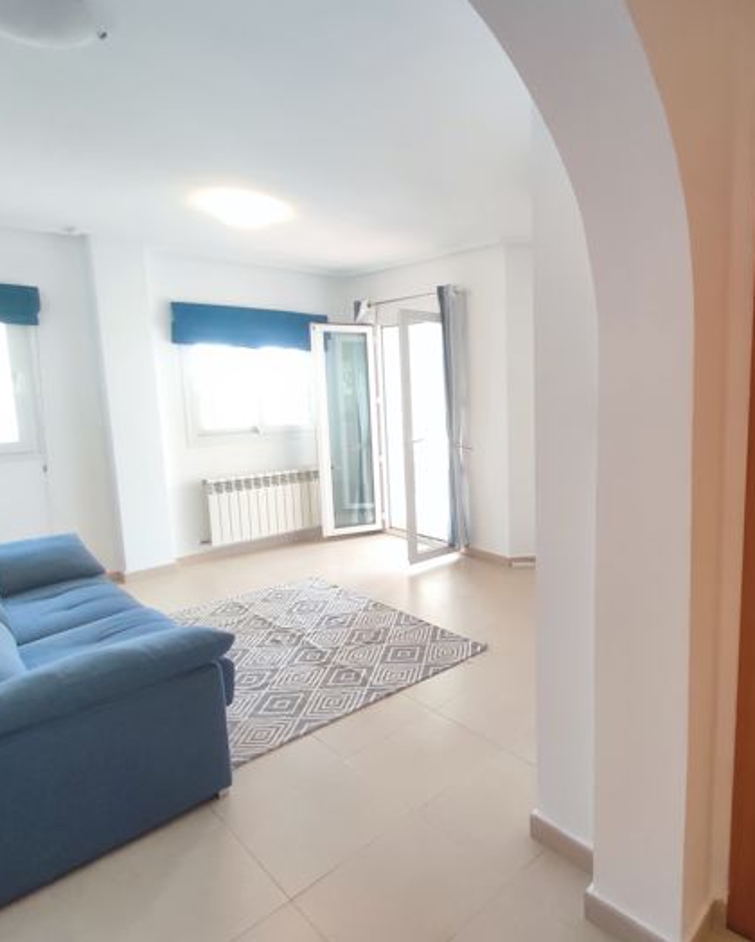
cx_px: 529
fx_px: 586
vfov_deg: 77.6
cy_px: 470
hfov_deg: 63.2
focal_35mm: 21
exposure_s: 1/50
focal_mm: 1.65
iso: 134
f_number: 2.2
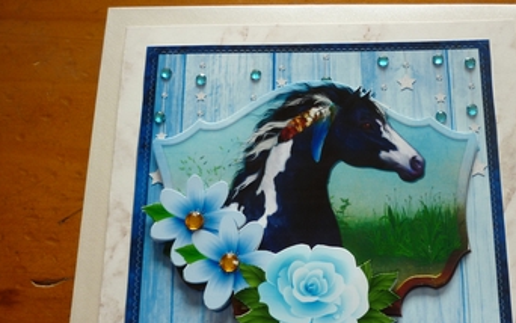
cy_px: 230
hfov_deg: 43.1
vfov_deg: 27.7
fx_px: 647
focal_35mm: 46
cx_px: 326
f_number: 2.8
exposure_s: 1/80
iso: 80
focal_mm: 5.5
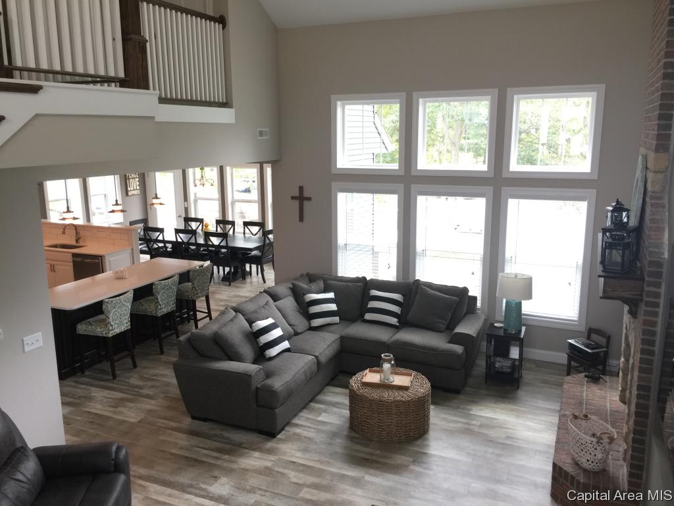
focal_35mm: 29
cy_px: 253
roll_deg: -0.3
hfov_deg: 61.7
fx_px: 565
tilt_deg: -11.1
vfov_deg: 48.2
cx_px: 337
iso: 40
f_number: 2.2
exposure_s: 1/40
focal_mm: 4.15
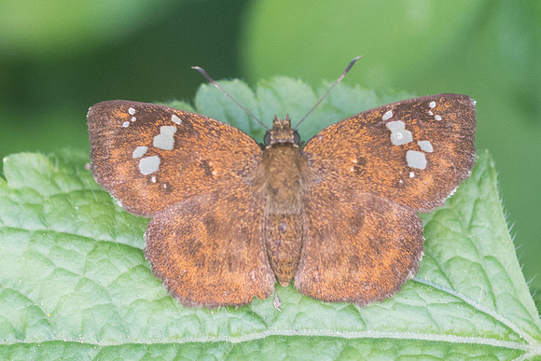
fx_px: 7487
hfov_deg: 4.1
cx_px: 299
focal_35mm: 498
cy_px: 207
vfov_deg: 2.8
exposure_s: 1/400
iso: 1000
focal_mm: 150
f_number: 4.5
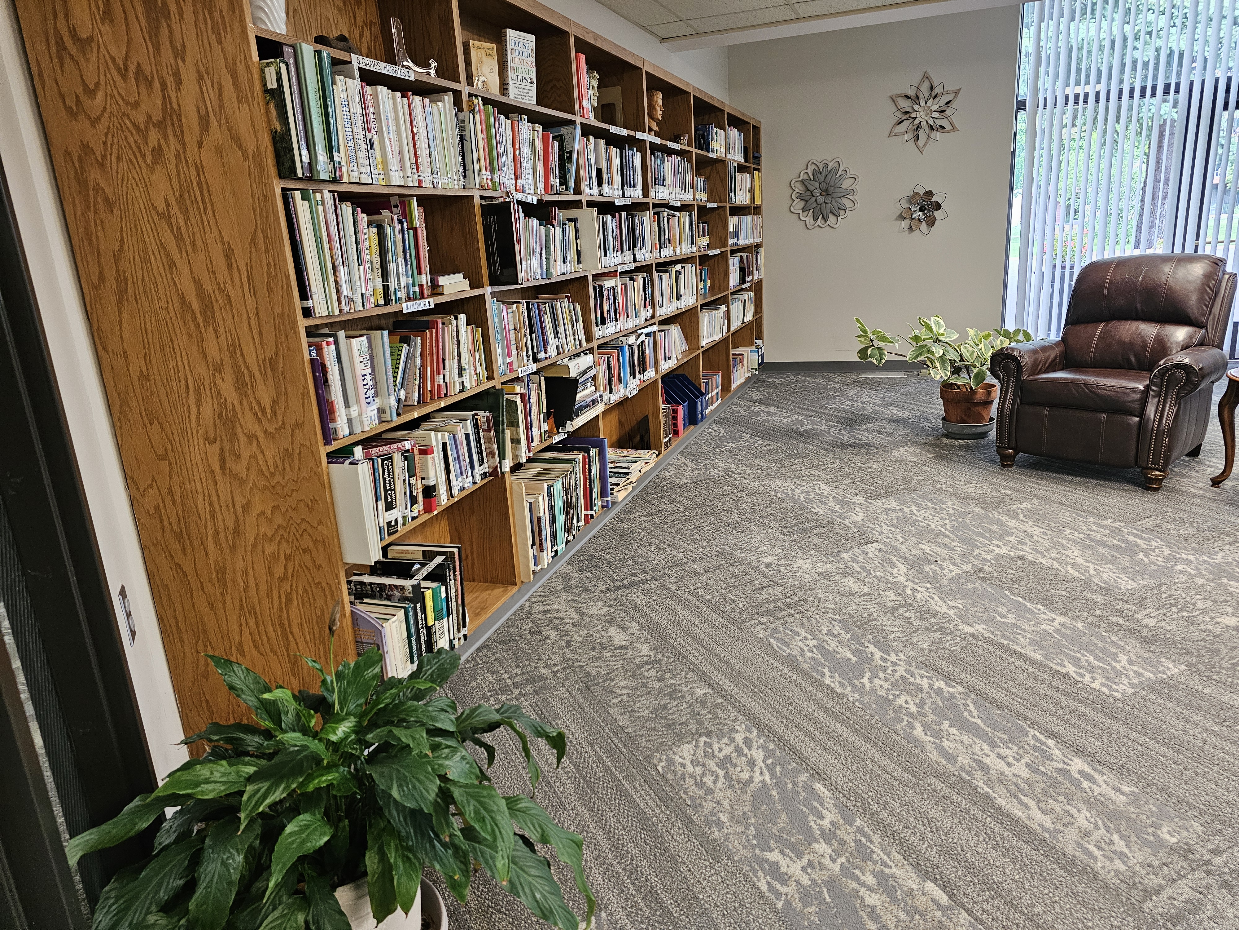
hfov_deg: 73.9
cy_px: 465
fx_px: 823
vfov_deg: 58.9
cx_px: 620
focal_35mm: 23
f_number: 1.7
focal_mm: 6.3
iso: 640
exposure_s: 1/120
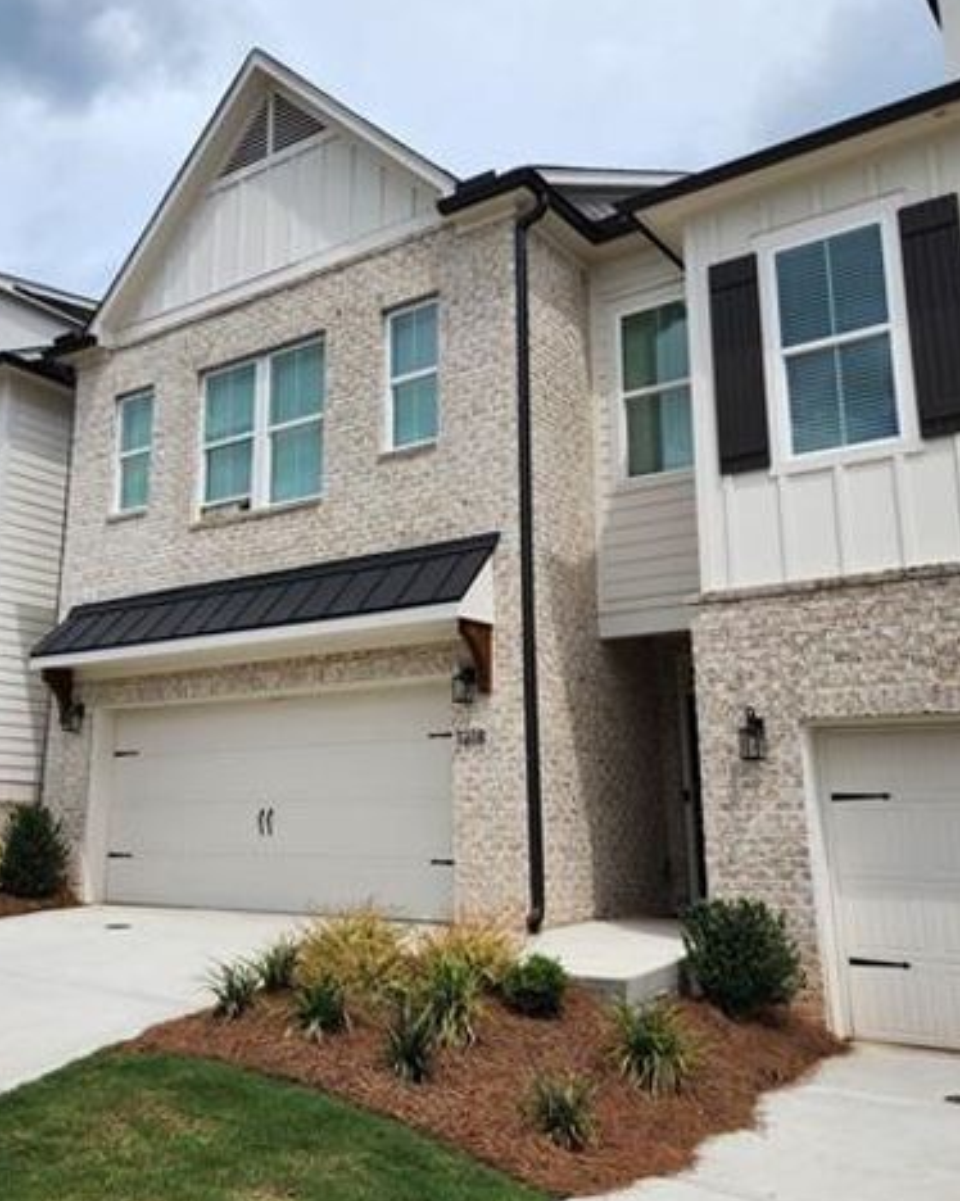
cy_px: 548
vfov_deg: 55.6
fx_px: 1137
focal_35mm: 32
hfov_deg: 45.3
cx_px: 354
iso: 12
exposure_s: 1/1628
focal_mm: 6.4
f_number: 1.8
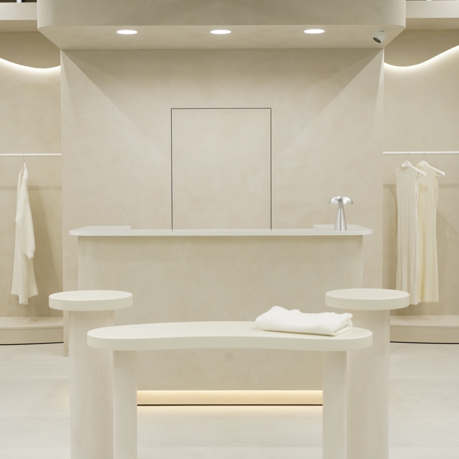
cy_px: 233
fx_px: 825
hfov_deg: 31.1
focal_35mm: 55
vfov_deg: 31.1
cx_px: 229
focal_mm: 43
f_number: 5.6
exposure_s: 1/250
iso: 2000
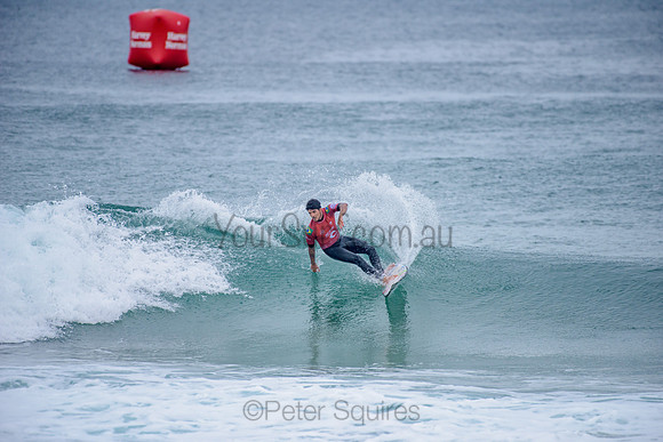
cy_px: 221
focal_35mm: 500
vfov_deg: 2.8
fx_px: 9210
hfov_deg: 4.1
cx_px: 332
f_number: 5.6
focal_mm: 500
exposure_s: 1/2000
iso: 250
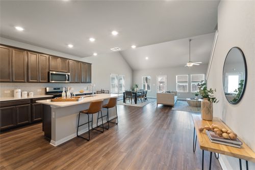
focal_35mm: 15
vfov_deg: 77.4
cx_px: 128
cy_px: 85
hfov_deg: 100.4
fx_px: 106
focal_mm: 15
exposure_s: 1/3
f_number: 8
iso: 400
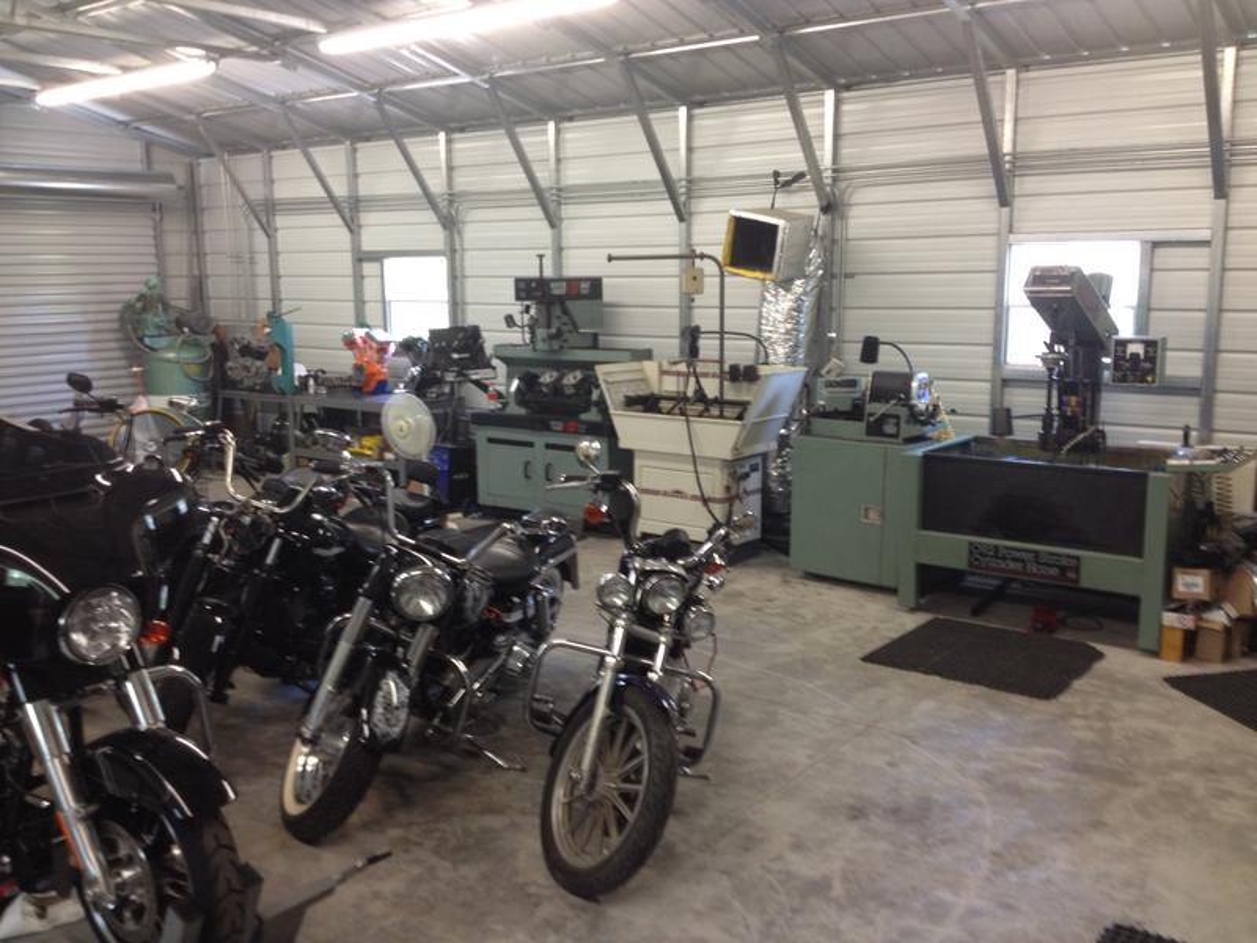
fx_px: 1271
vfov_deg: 40.7
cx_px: 628
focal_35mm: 35
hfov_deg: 52.6
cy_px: 472
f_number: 2.4
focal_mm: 4.28
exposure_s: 1/20
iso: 80
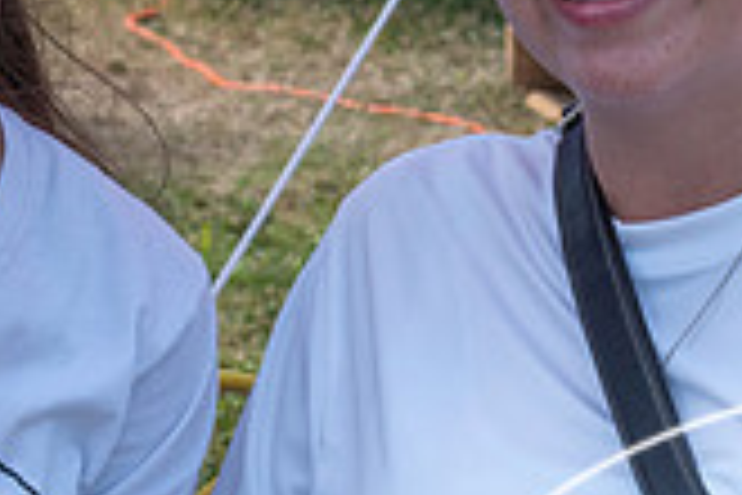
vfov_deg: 4.0
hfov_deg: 6.1
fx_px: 7007
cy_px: 107
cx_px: 443
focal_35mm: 340
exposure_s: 1/320
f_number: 9
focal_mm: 55
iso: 200
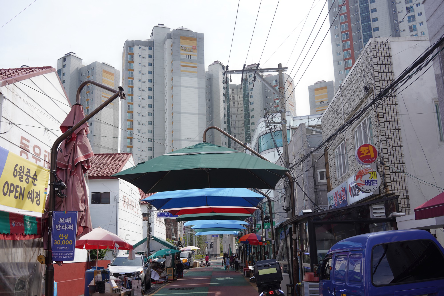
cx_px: 222
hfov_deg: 54.4
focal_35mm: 35
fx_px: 432
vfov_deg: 37.9
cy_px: 148
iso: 100
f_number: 9
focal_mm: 35
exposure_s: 1/100
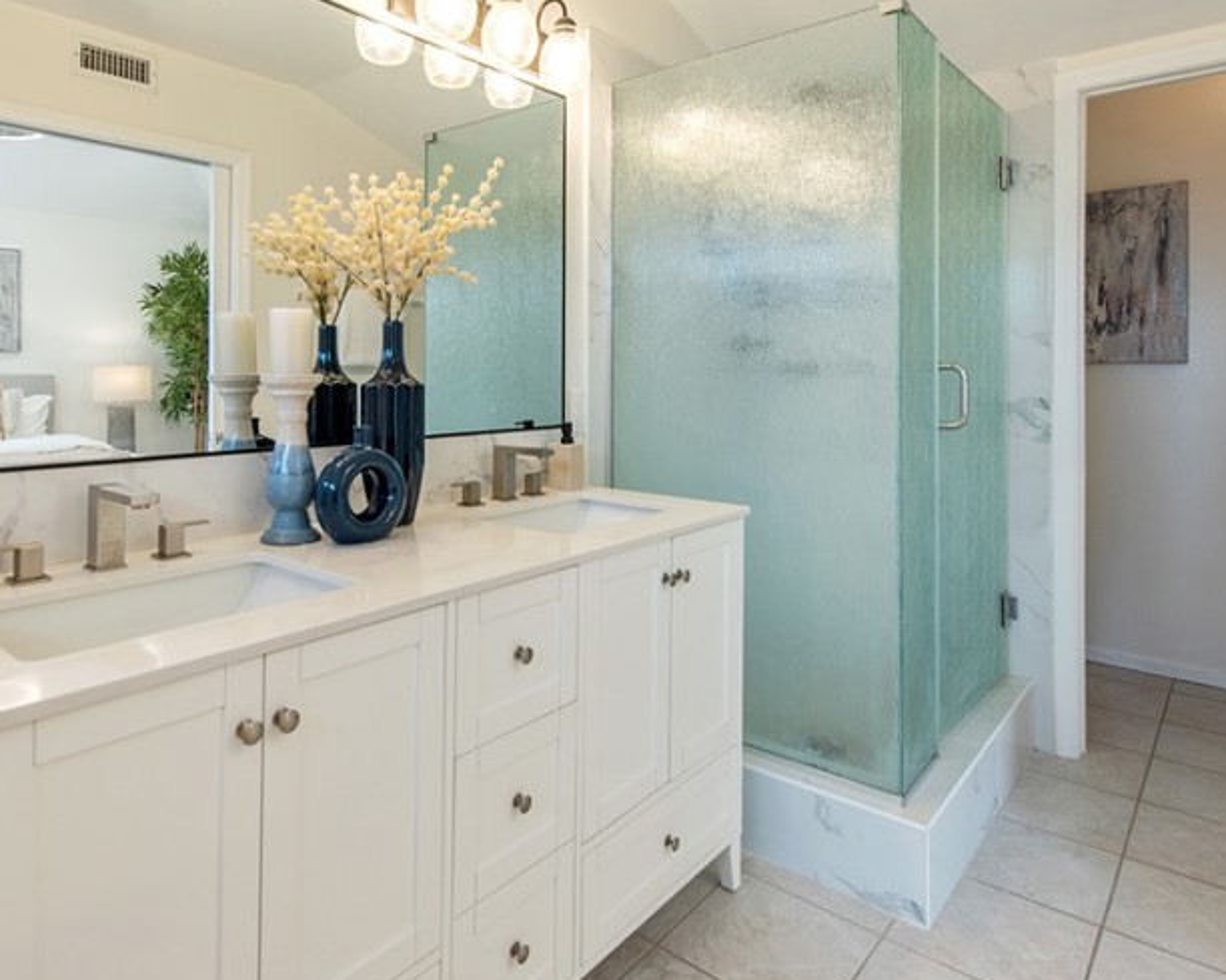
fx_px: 798
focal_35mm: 22
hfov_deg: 74.8
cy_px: 360
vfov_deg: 62.1
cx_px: 545
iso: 400
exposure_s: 1/100
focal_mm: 14
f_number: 5
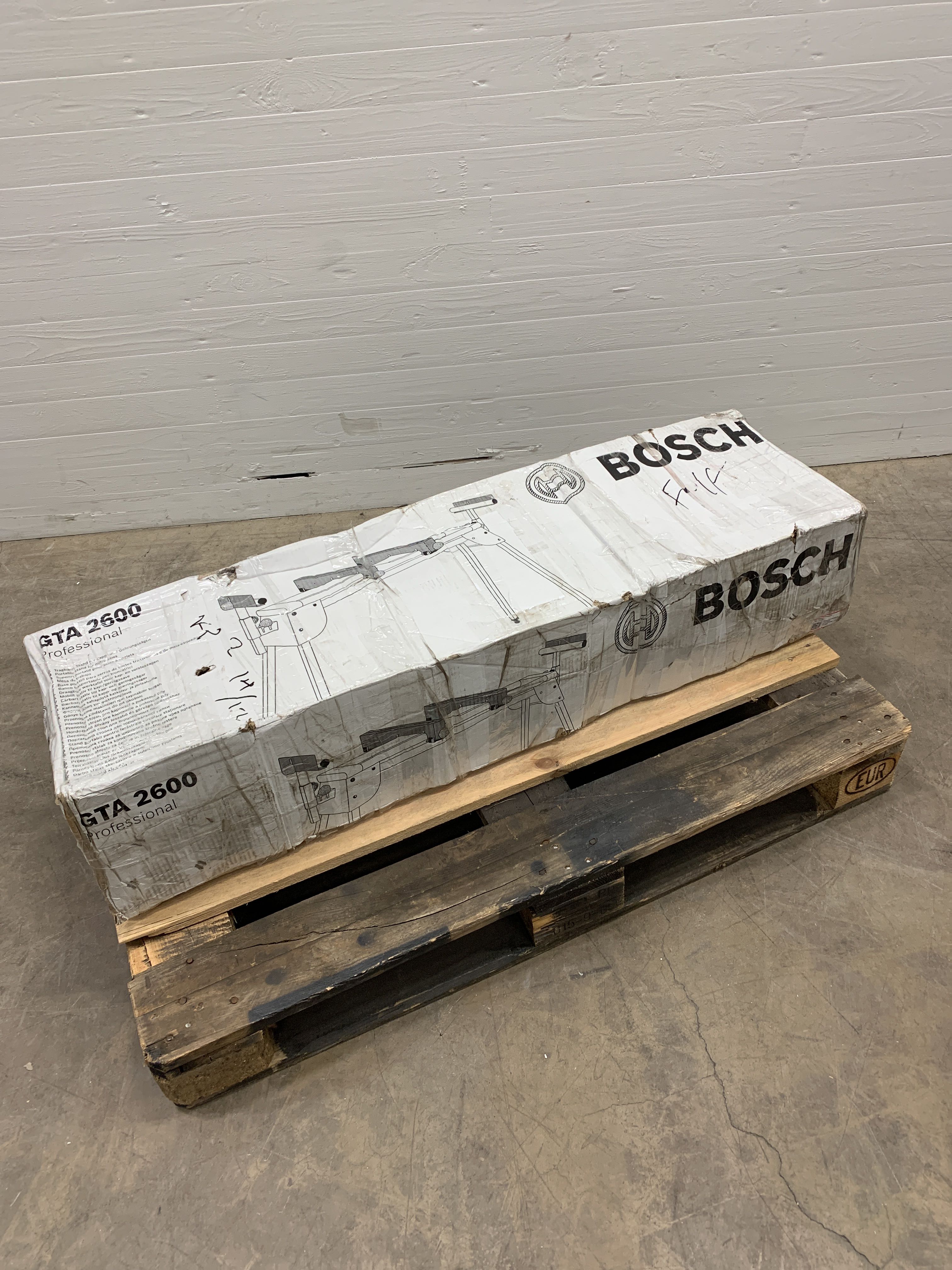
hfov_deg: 53.1
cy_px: 635
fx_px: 953
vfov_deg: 67.3
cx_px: 476
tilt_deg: -41.3
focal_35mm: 26
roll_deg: +4.1
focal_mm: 4.25
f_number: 1.8
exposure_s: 1/103
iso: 100
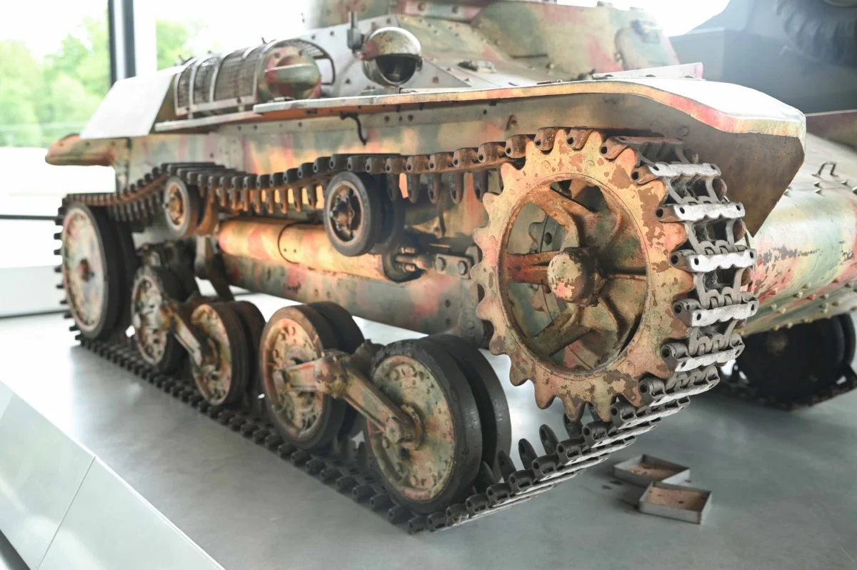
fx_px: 832
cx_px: 428
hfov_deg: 54.5
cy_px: 285
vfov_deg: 37.8
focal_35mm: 35
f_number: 3.5
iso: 100
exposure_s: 1/50
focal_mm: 35
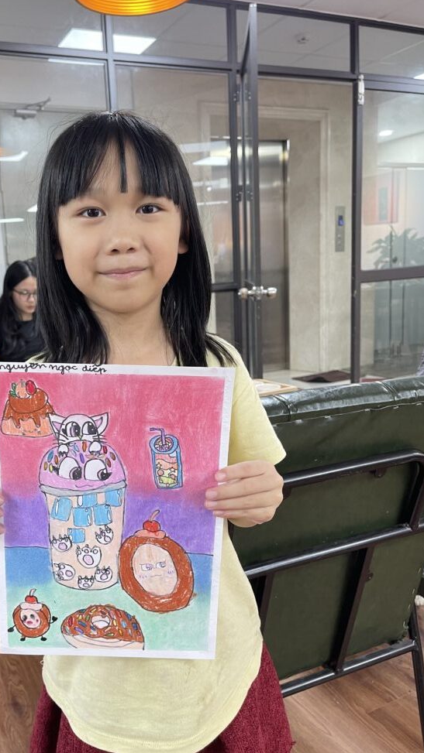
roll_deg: +3.5
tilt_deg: -9.8
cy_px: 367
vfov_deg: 67.9
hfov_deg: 40.9
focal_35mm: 28
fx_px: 560
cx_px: 136
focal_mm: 5.1
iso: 160
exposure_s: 1/50
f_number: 1.6
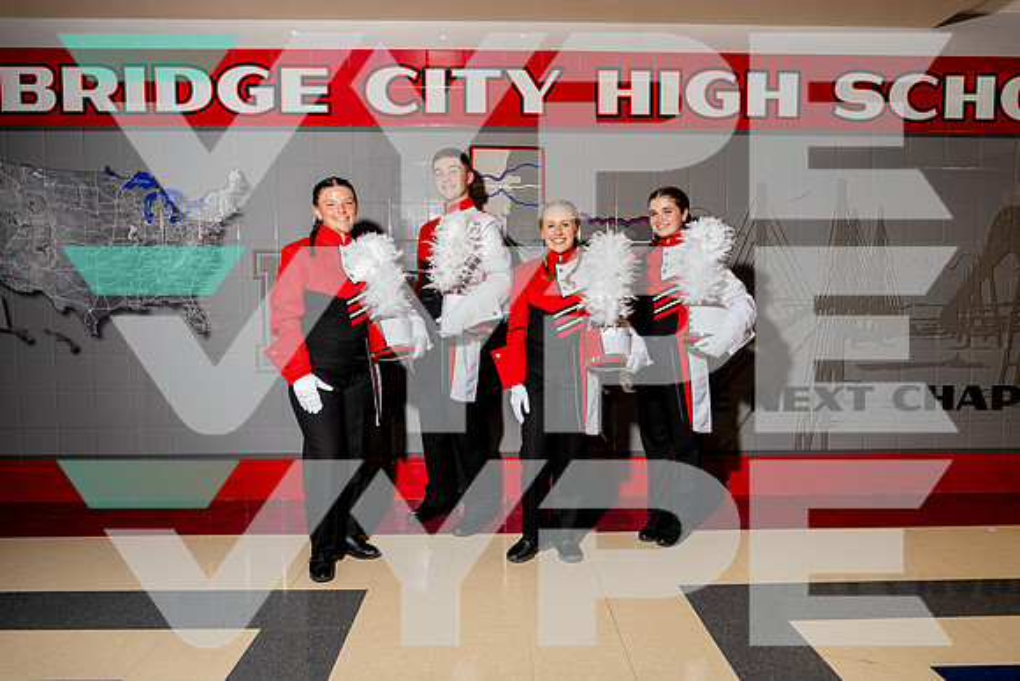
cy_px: 340
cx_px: 510
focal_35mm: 24
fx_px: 680
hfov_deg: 73.7
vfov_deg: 53.2
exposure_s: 1/250
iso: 2000
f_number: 5.6
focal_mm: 24
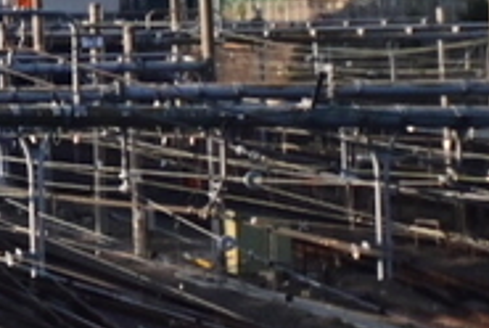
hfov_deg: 7.7
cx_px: -997
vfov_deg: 5.8
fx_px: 3170
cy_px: -262
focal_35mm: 233
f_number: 4.5
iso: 500
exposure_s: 1/4000
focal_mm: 24
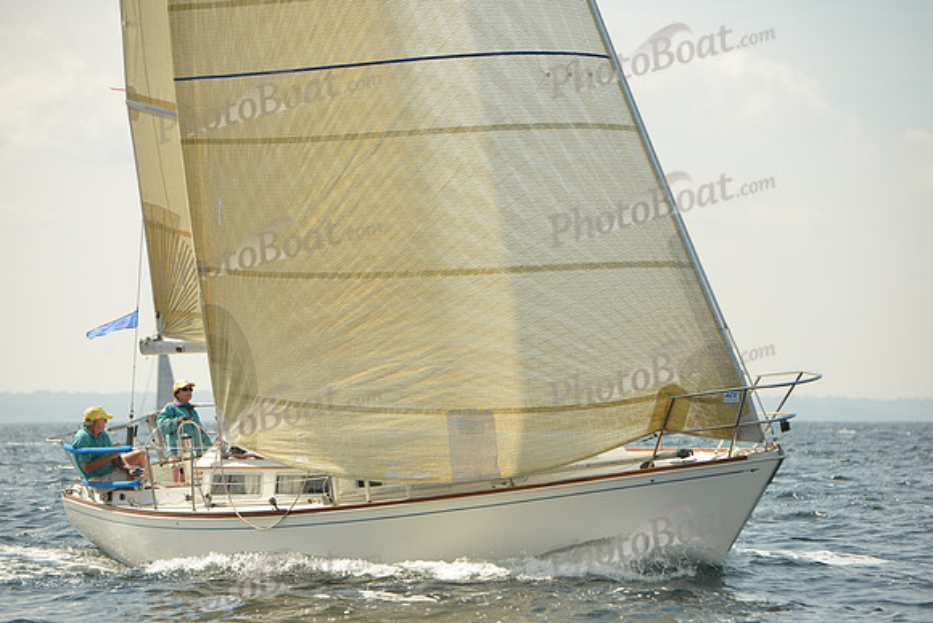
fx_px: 4536
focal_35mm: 175
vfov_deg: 7.9
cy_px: 312
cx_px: 466
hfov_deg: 11.7
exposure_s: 1/1600
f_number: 7.1
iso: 320
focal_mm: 175
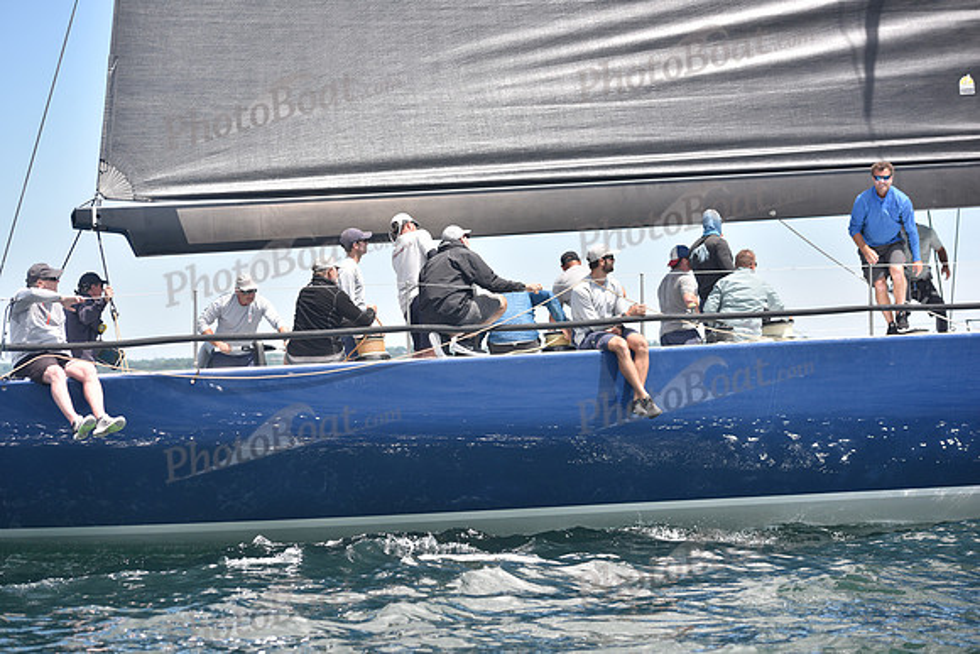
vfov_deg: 14.9
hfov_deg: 22.1
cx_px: 490
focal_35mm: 92
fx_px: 2505
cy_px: 327
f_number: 4
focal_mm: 92
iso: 320
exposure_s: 1/800
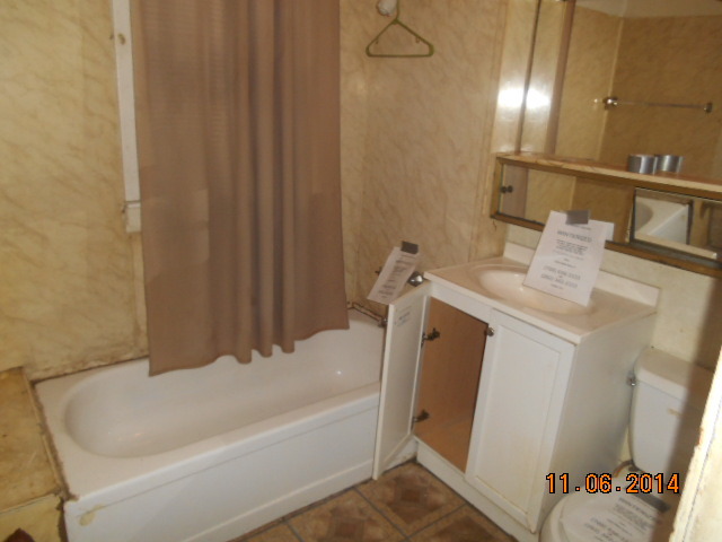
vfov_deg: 53.1
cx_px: 361
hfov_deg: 67.3
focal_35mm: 26
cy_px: 271
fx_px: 542
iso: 200
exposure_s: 1/25
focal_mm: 4.7
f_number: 3.4
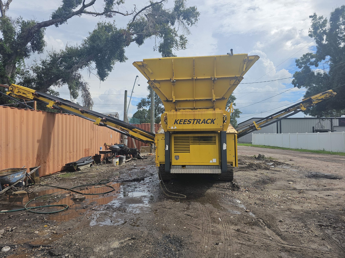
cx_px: 172
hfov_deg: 73.9
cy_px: 129
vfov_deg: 58.9
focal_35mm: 23
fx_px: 229
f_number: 1.7
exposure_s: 1/2000
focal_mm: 6.3
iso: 32
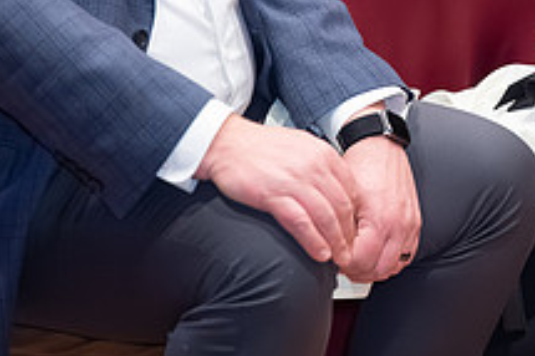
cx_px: 438
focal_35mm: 221
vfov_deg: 6.2
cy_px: -97
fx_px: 3282
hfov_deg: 9.3
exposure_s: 1/125
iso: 8000
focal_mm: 82
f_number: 3.2
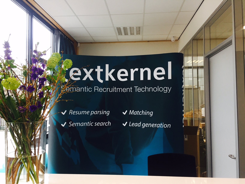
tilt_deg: +3.3
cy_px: 92
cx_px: 122
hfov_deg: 61.7
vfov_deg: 48.2
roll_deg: +0.5
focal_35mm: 29
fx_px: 205
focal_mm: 4.15
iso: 50
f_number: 2.2
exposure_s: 1/33
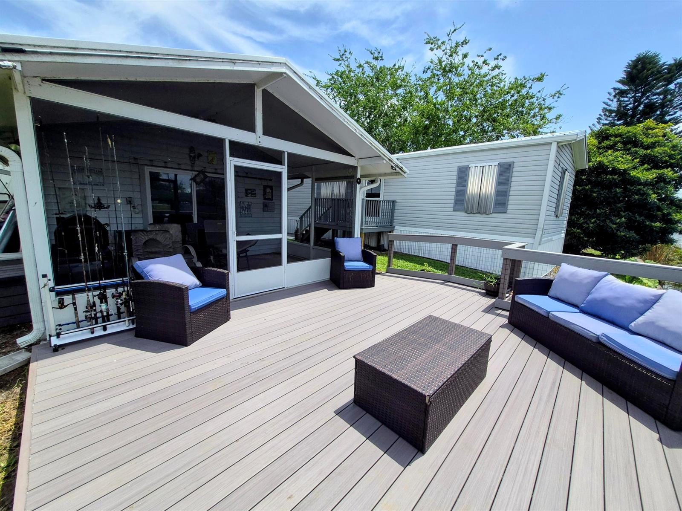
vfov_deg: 89.9
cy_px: 256
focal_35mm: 13
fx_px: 256
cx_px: 341
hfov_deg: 106.2
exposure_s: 1/2256
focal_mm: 1.74
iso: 40
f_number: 2.2
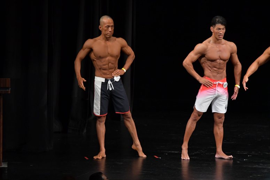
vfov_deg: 5.4
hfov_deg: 8.1
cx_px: 135
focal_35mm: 255
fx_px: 1912
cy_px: 90
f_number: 5.6
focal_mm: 170
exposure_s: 1/400
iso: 3200
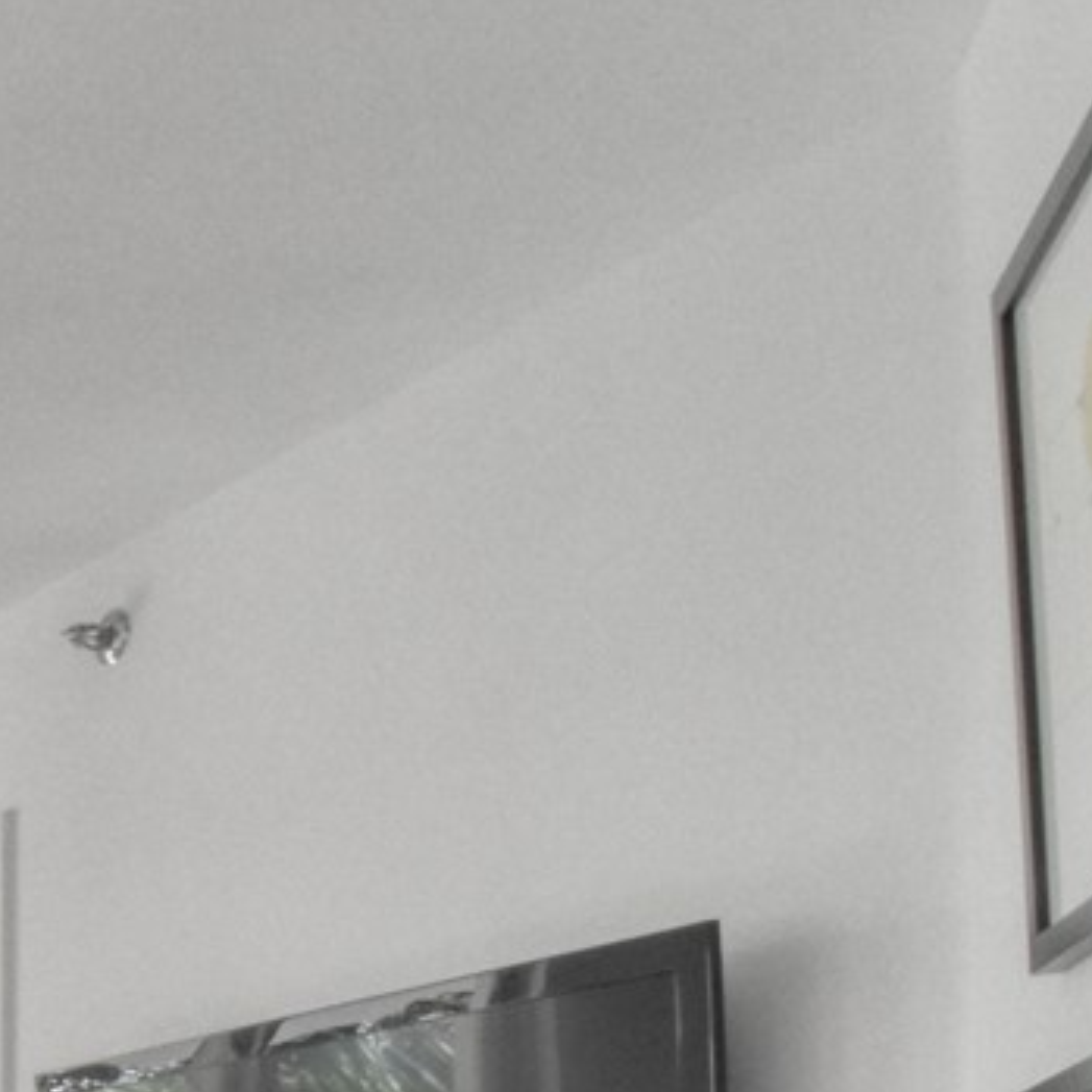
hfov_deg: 17.4
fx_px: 2213
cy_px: 1363
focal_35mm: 62
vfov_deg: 24.7
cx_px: -1216
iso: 2500
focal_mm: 10
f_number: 22
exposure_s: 1/25
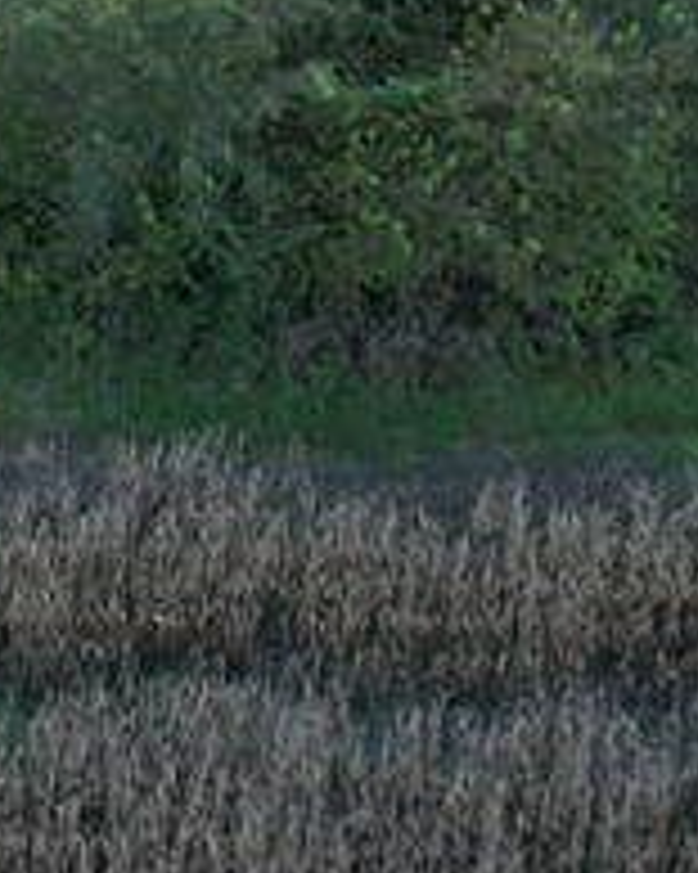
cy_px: -101
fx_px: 2817
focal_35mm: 109
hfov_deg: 13.0
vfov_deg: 17.0
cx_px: -500
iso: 100
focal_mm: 8.38
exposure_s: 1/80
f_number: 2.8
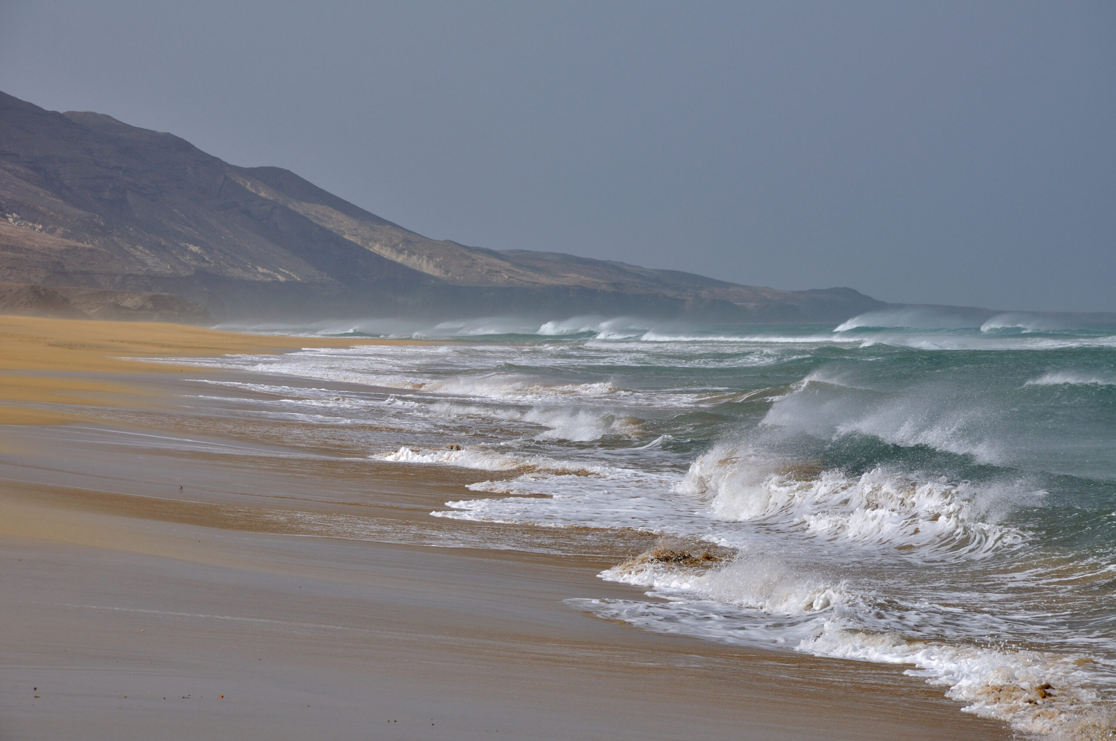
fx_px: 4876
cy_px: 370
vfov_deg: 8.7
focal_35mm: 158
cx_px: 558
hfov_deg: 13.1
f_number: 11
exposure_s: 1/500
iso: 200
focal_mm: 105
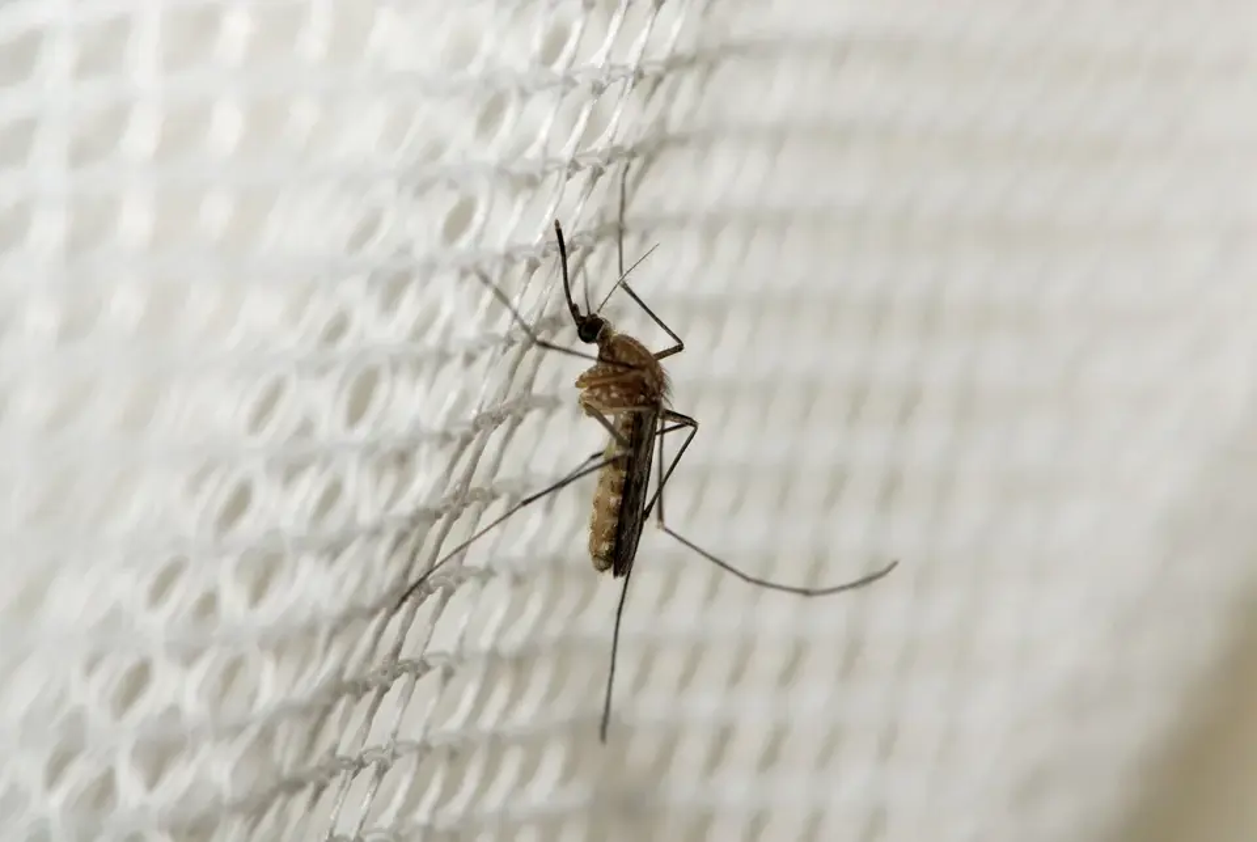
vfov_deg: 8.7
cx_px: 628
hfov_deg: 13.0
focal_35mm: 158
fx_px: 5507
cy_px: 421
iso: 100
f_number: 18
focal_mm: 105
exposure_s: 1/160
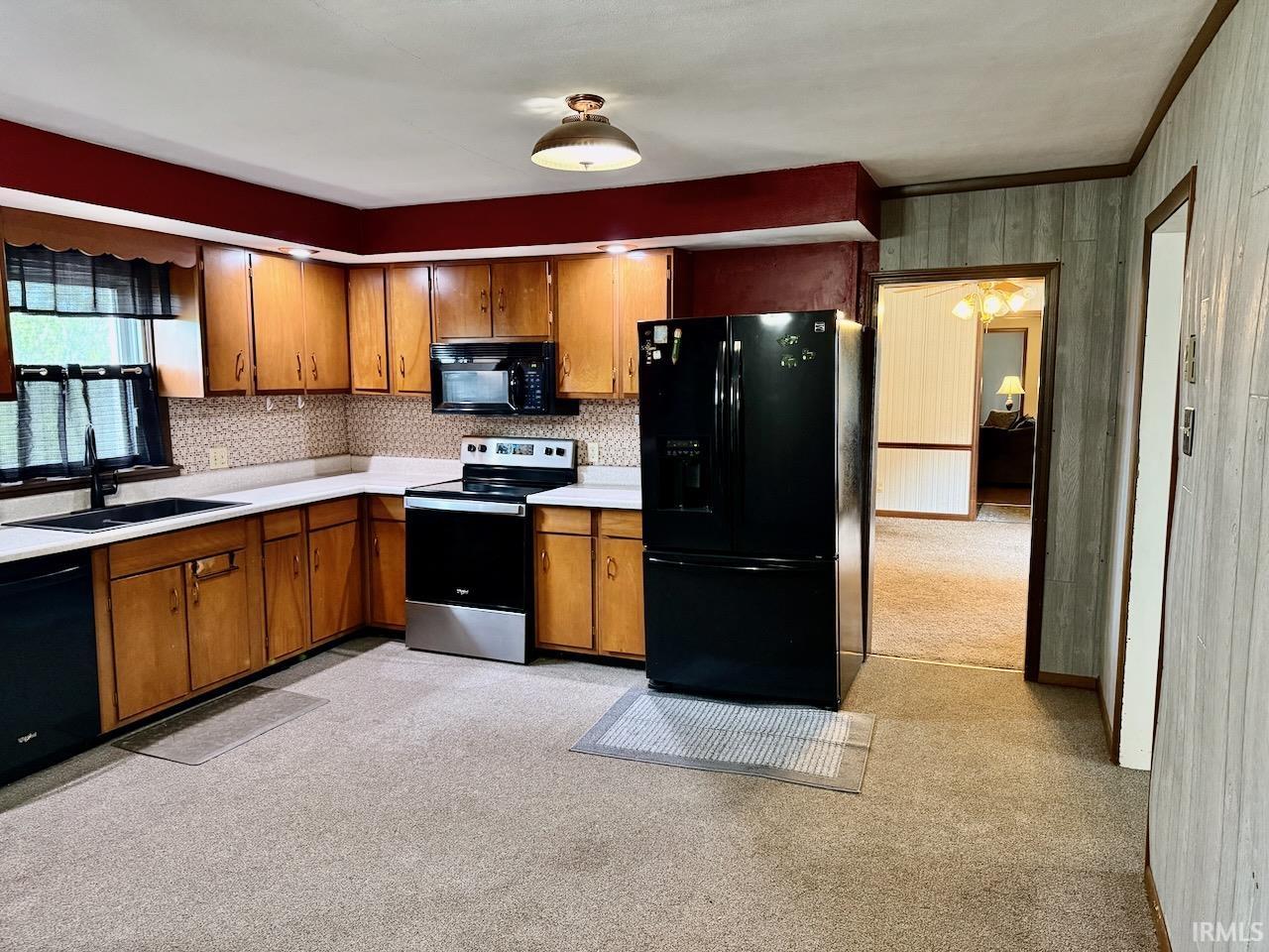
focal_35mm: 24
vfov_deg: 56.8
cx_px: 634
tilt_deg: -6.6
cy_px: 476
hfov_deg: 71.6
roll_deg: +0.1
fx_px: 880
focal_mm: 6.76
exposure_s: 1/60
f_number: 1.78
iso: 640
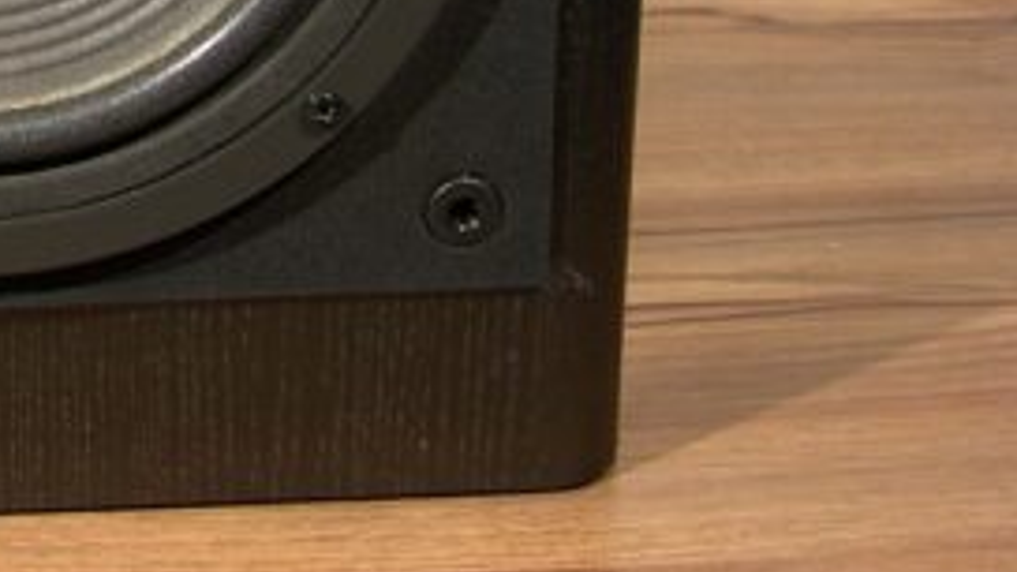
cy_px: -202
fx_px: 2912
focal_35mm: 108
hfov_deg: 19.0
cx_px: -93
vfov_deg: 10.9
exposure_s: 1/50
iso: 50
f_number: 2.5
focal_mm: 11.5
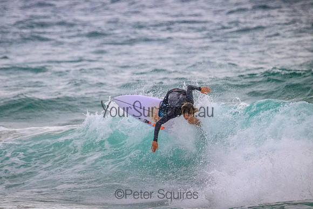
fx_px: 6197
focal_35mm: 713
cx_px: 127
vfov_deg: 1.9
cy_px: 85
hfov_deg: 2.9
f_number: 11
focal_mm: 600
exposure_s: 1/2000
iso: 7200
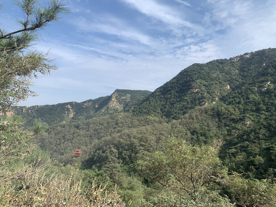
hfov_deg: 67.3
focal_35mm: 26
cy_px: 104
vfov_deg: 53.1
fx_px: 207
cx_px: 138
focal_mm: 4.25
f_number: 1.8
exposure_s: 1/1992
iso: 25
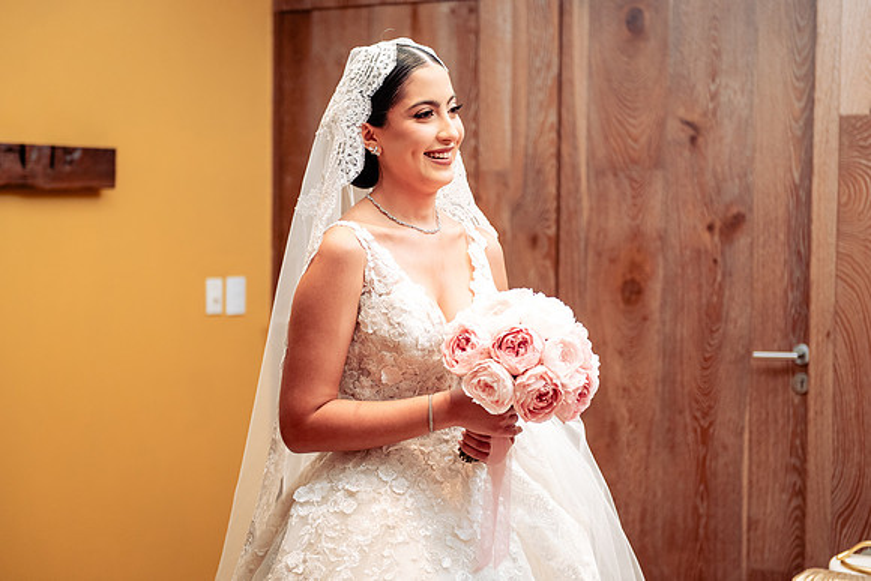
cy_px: 280
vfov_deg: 20.9
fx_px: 1576
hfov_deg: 30.9
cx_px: 436
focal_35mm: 65
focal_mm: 62
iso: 1250
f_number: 3.5
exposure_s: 1/250
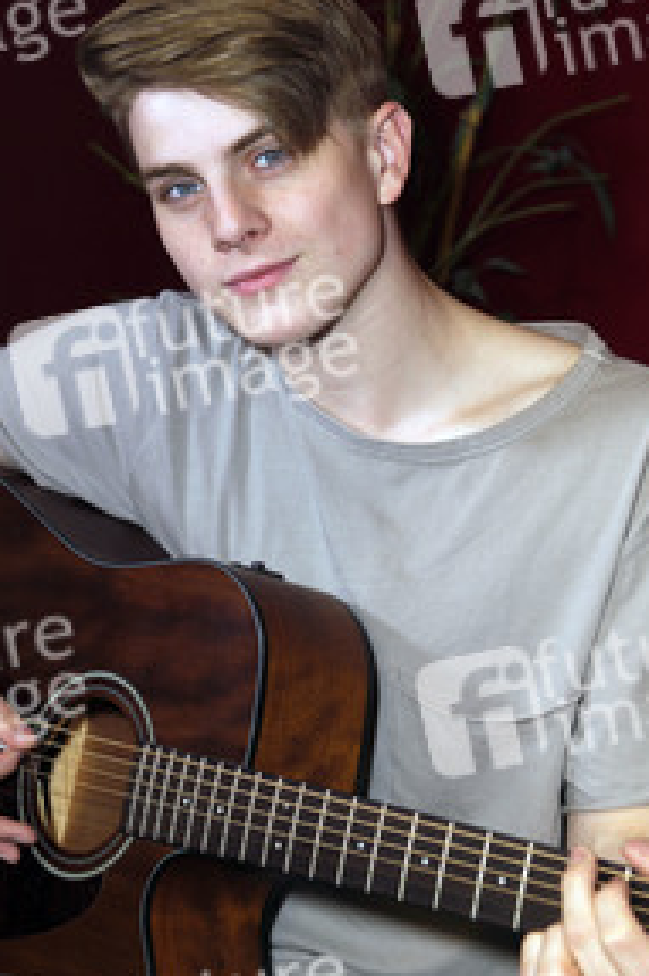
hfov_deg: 17.5
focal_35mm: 78
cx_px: 282
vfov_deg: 26.0
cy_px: 527
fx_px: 2112
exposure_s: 1/160
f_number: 4.5
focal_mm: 56
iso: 500
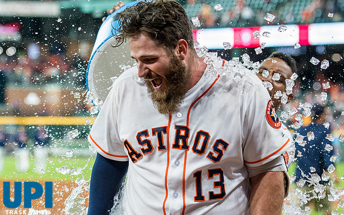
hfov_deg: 12.0
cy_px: 77
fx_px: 1641
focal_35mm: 175
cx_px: 158
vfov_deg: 7.5
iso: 2500
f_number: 4
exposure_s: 1/1000
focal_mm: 92
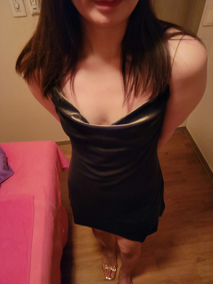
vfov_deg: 63.4
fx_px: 230
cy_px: 142
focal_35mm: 28
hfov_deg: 49.7
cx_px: 106
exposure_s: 1/15
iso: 1250
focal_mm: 5.9
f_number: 2
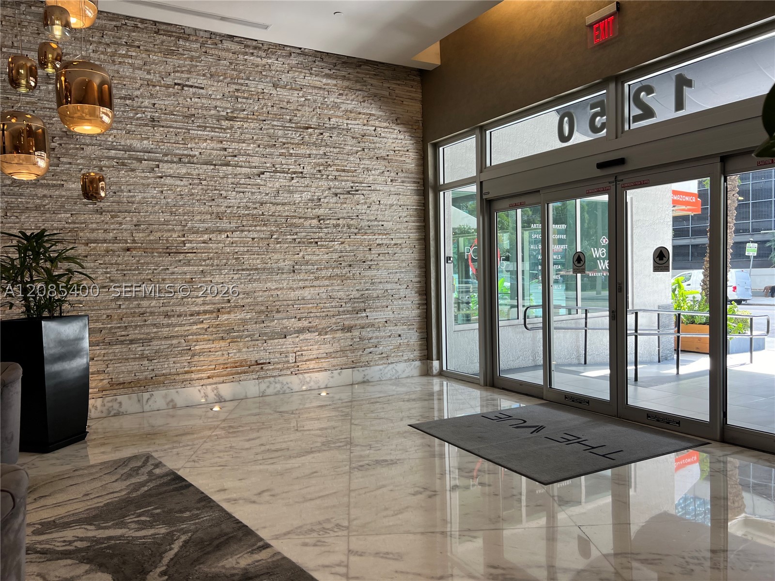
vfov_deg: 53.1
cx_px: 388
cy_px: 290
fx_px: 582
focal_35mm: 26
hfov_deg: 67.3
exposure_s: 1/141
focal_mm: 5.7
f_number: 1.5
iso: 50
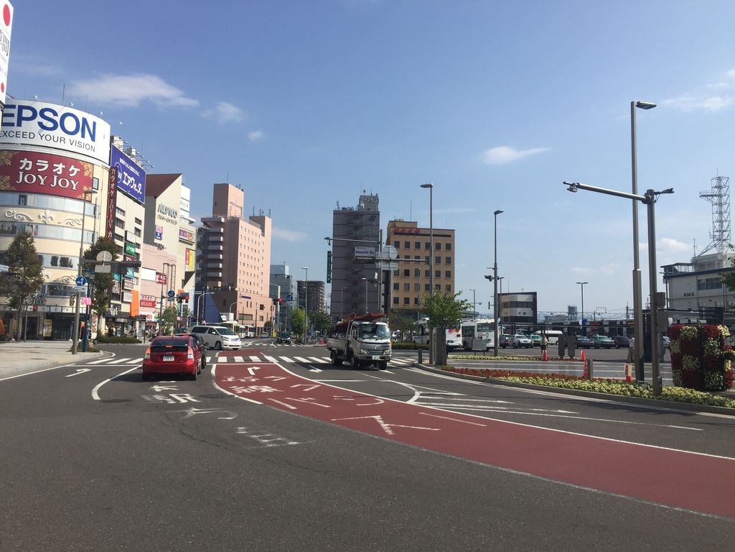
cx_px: 368
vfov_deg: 48.2
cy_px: 276
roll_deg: -1.6
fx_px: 616
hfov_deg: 61.7
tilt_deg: +5.5
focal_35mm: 29
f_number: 2.2
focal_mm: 4.15
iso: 32
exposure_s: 1/2475
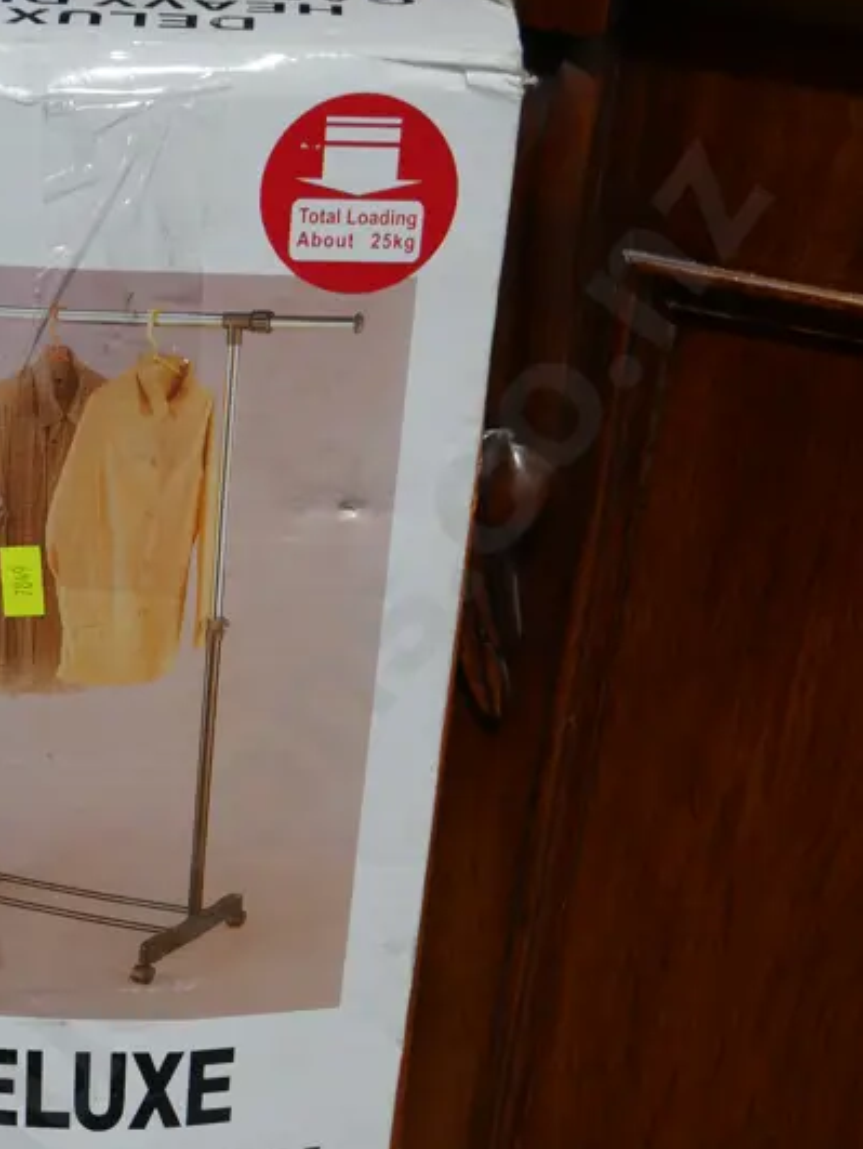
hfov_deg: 17.9
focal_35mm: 81
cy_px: 1054
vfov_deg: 23.4
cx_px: 68
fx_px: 2689
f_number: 4.6
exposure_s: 1/60
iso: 250
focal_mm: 21
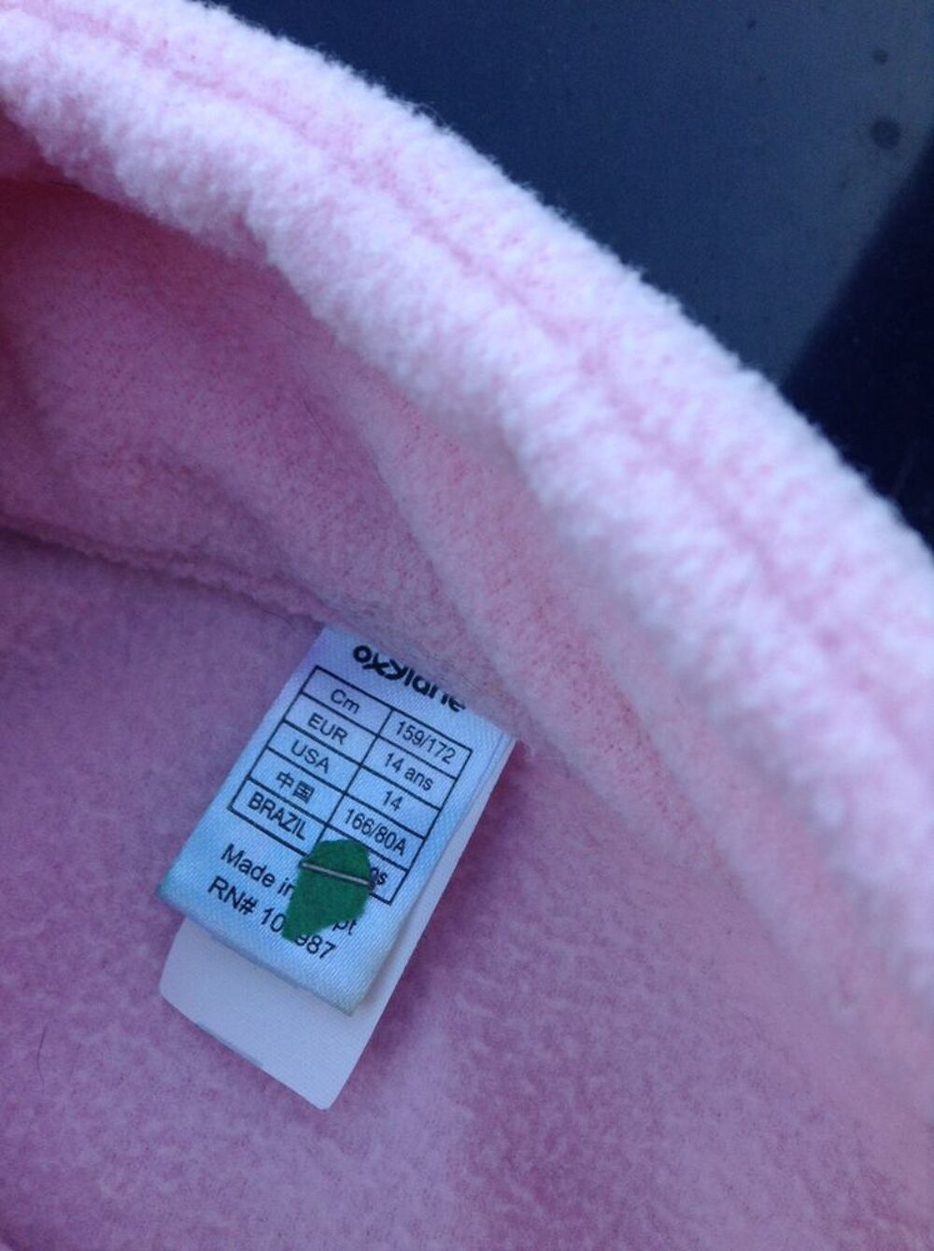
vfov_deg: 55.4
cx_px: 467
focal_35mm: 33
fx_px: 1190
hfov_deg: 42.8
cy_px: 626
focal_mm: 3.3
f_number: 2.4
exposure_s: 1/120
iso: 32
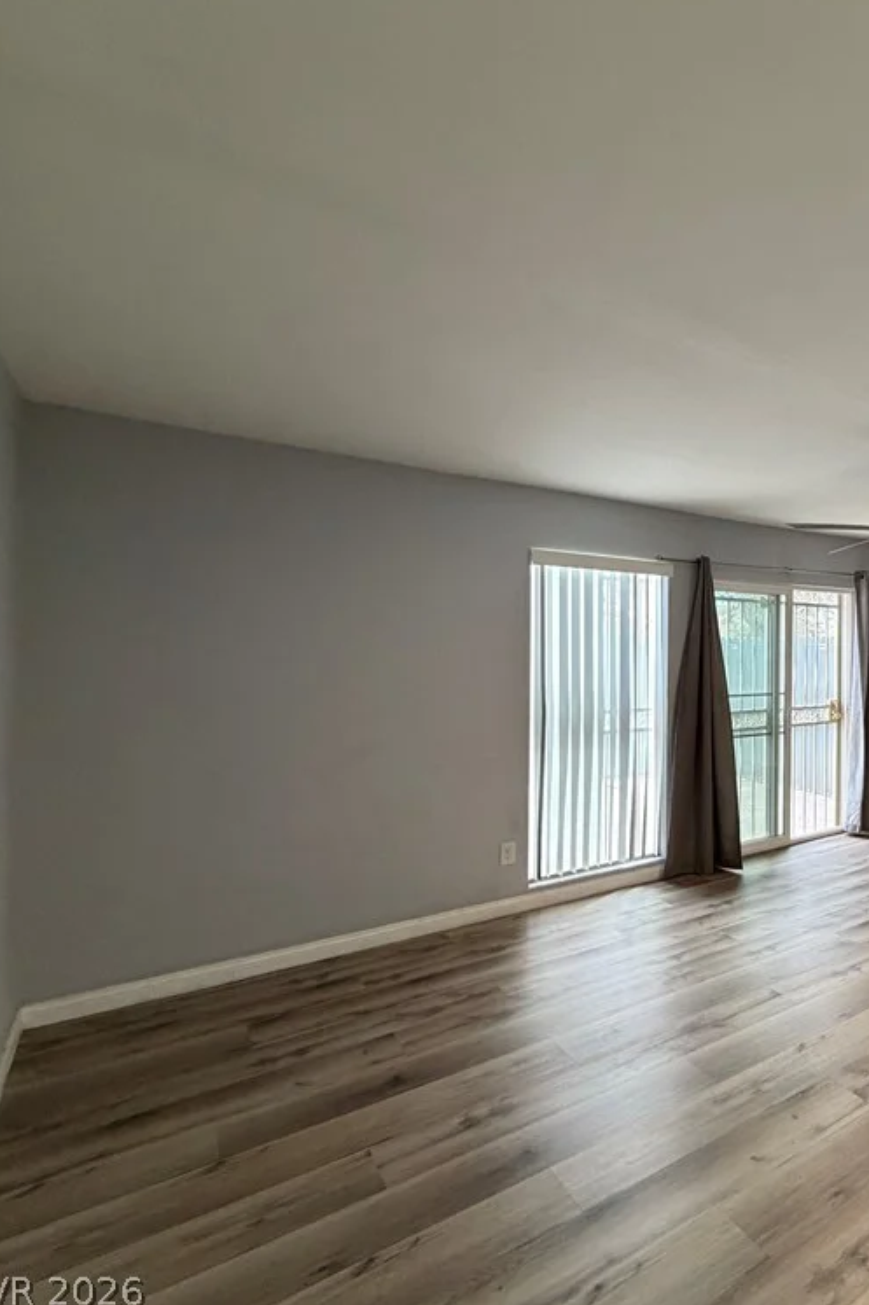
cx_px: 848
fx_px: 724
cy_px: 649
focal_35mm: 20
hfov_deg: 51.2
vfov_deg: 84.0
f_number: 2.2
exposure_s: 1/60
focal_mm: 2.22
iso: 400
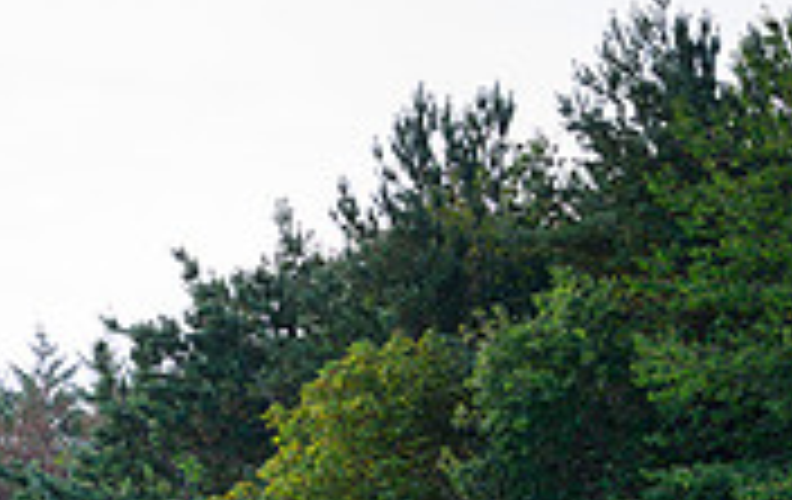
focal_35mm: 415
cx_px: -319
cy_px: 692
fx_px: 8981
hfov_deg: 5.0
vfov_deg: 3.2
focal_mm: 120
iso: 125
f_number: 2.8
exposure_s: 1/250
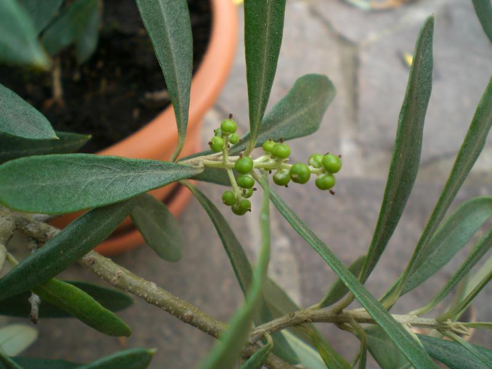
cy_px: 184
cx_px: 246
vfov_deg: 37.7
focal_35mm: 38
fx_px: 540
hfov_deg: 49.0
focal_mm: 6.3
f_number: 3.1
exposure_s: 1/200
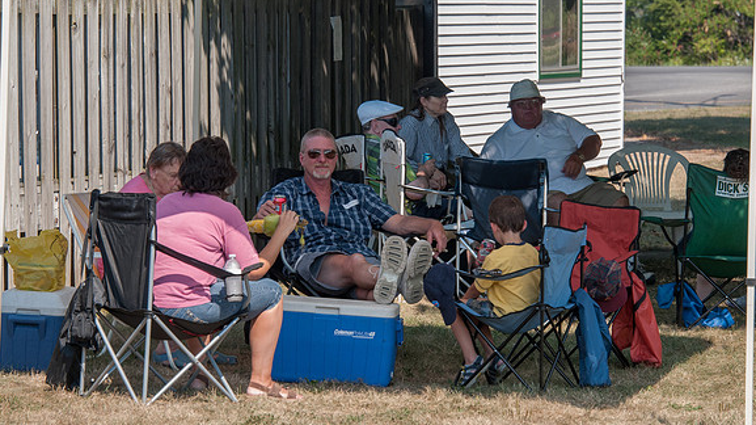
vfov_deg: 5.7
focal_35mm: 213
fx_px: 4268
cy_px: 247
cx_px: 379
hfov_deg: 10.1
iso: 500
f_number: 8
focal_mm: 135
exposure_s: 1/400
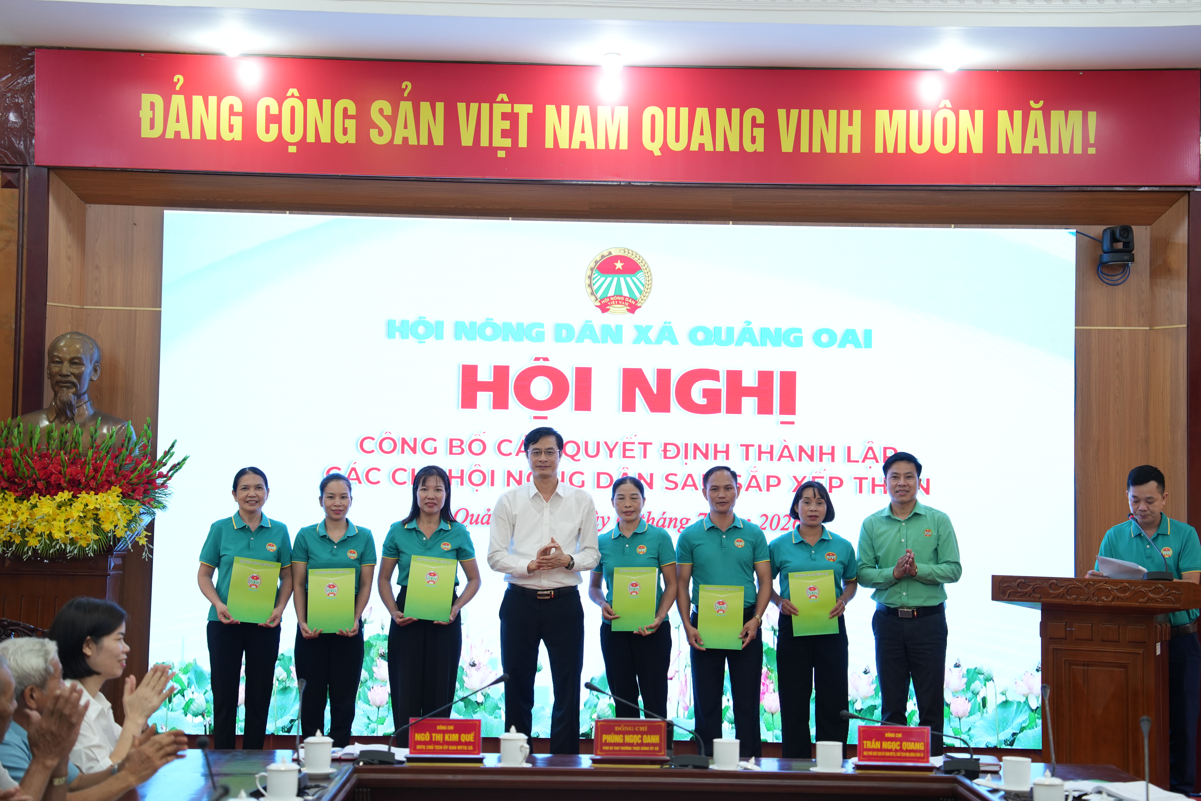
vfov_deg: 21.6
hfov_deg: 31.9
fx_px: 2102
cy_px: 400
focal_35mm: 63
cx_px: 600
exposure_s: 1/125
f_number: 2.8
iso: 800
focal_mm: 63
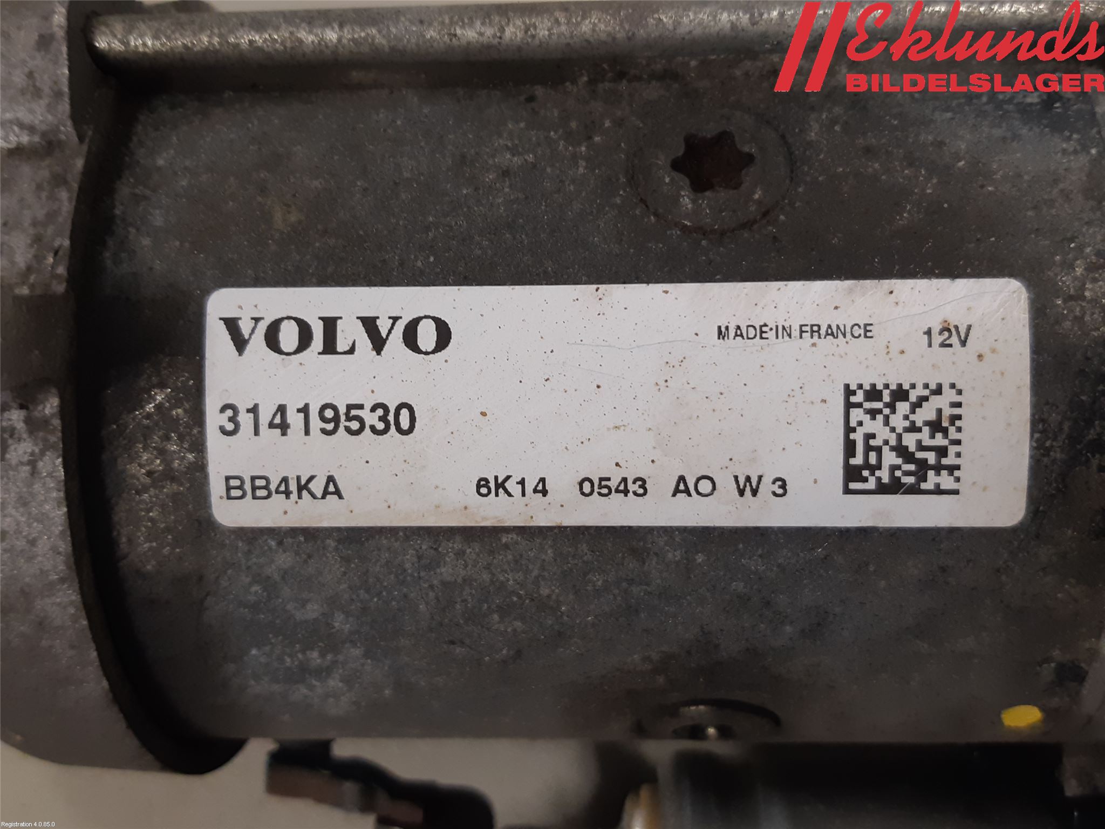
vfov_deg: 53.1
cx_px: 552
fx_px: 830
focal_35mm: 26
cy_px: 414
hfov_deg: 67.3
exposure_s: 1/50
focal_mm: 3.93
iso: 100
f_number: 1.7
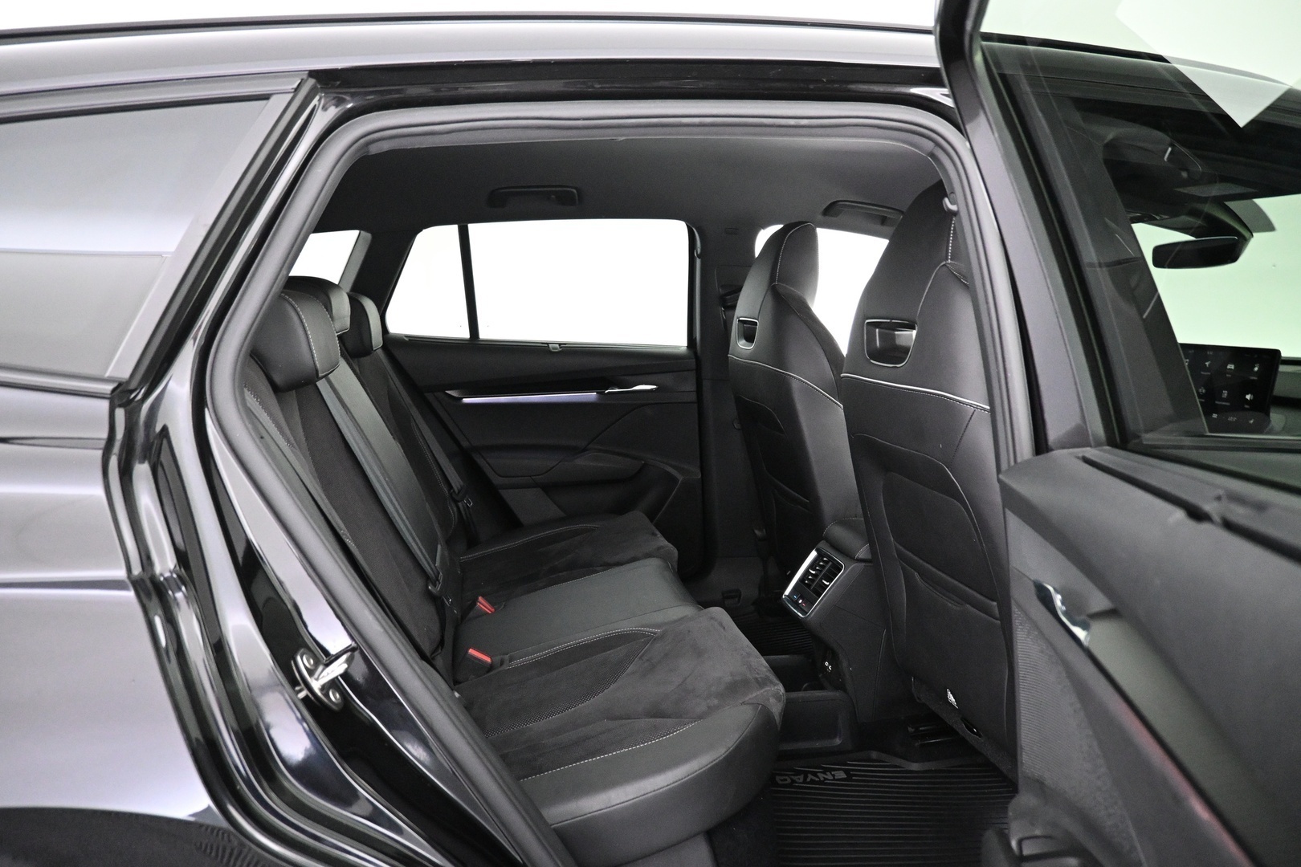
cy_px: 434
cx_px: 650
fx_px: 867
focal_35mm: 24
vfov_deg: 53.1
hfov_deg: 73.7
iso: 4000
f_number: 3.5
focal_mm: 16
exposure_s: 1/25
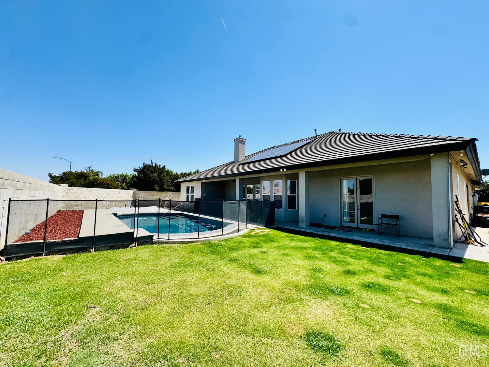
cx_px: 244
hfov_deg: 102.1
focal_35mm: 14
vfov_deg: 85.7
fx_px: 198
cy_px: 184
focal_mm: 2.22
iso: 40
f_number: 2.2
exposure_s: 1/1536
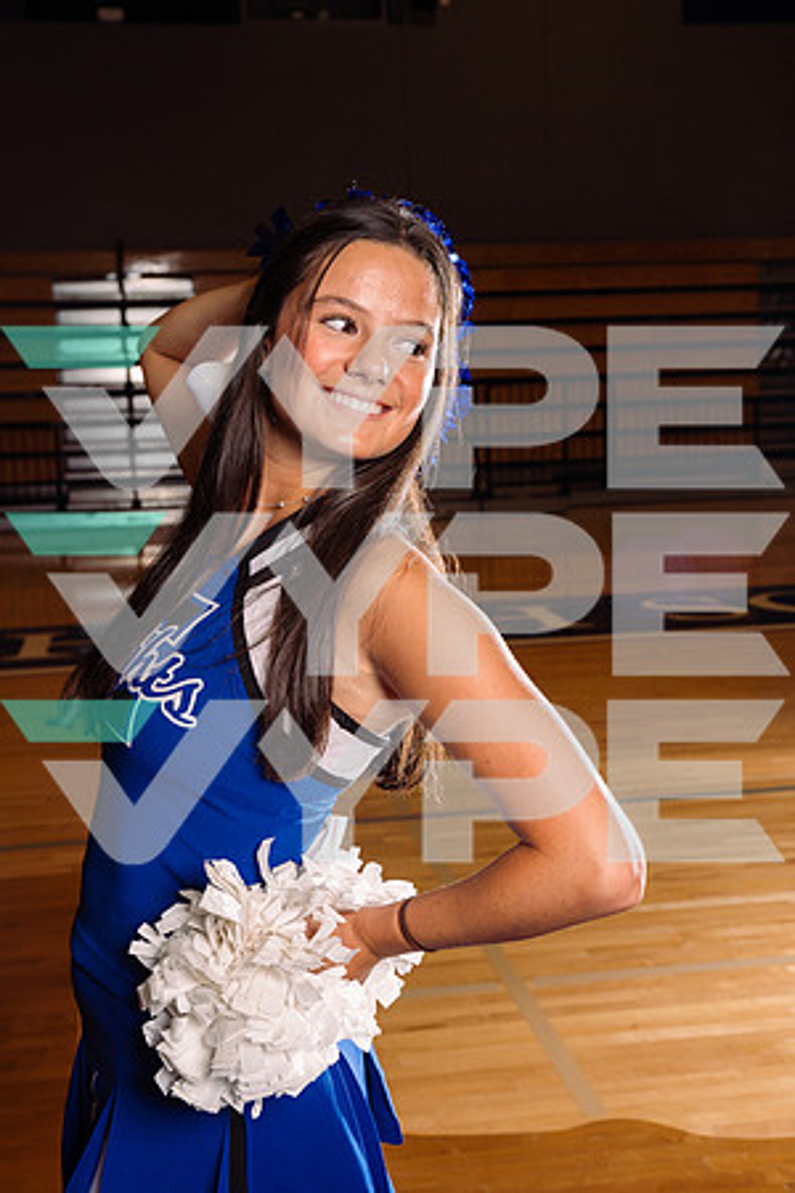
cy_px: 596
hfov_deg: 28.1
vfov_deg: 41.1
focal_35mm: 48
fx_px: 1590
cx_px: 398
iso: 250
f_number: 8
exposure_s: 1/250
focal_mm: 48
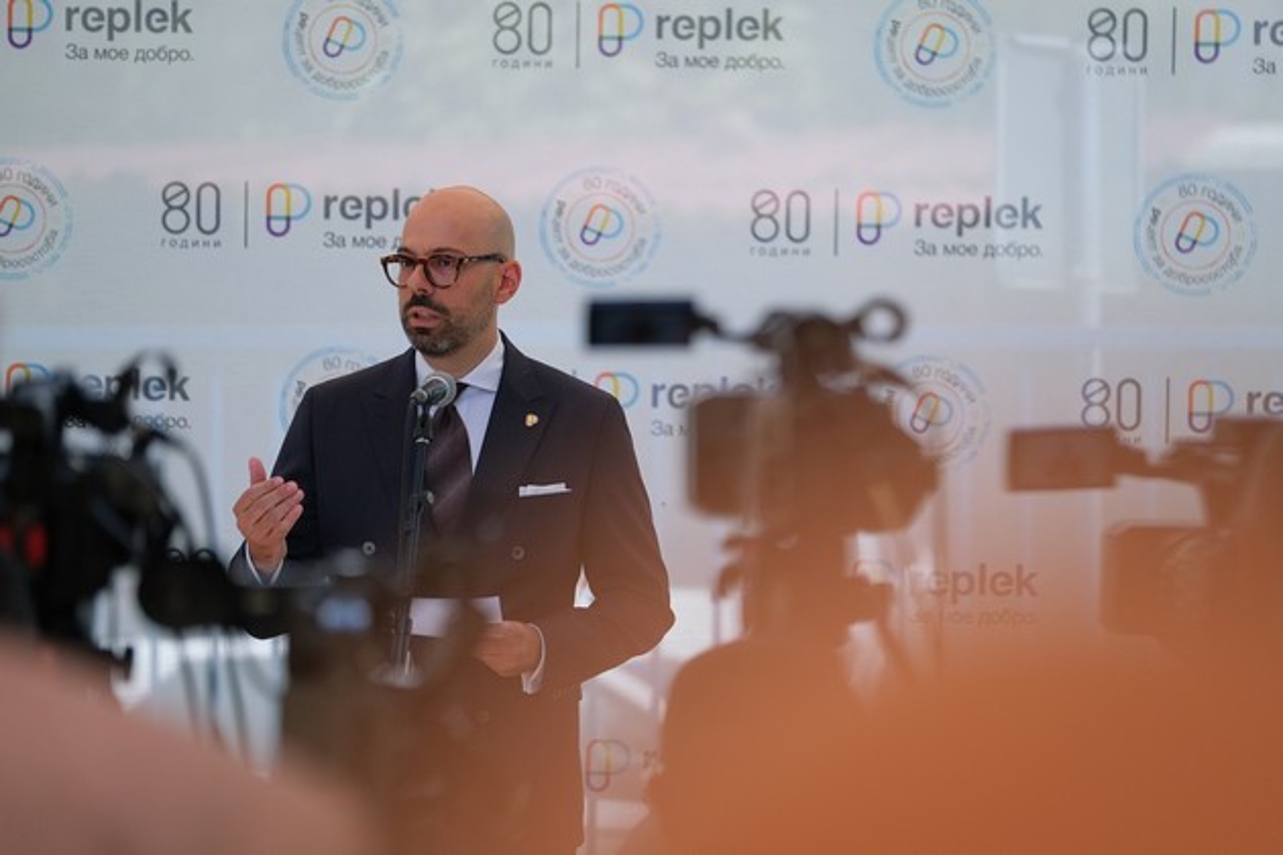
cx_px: 642
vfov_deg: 6.5
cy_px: 428
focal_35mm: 210
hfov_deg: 9.8
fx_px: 7484
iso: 500
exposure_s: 1/1600
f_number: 2.8
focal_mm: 140
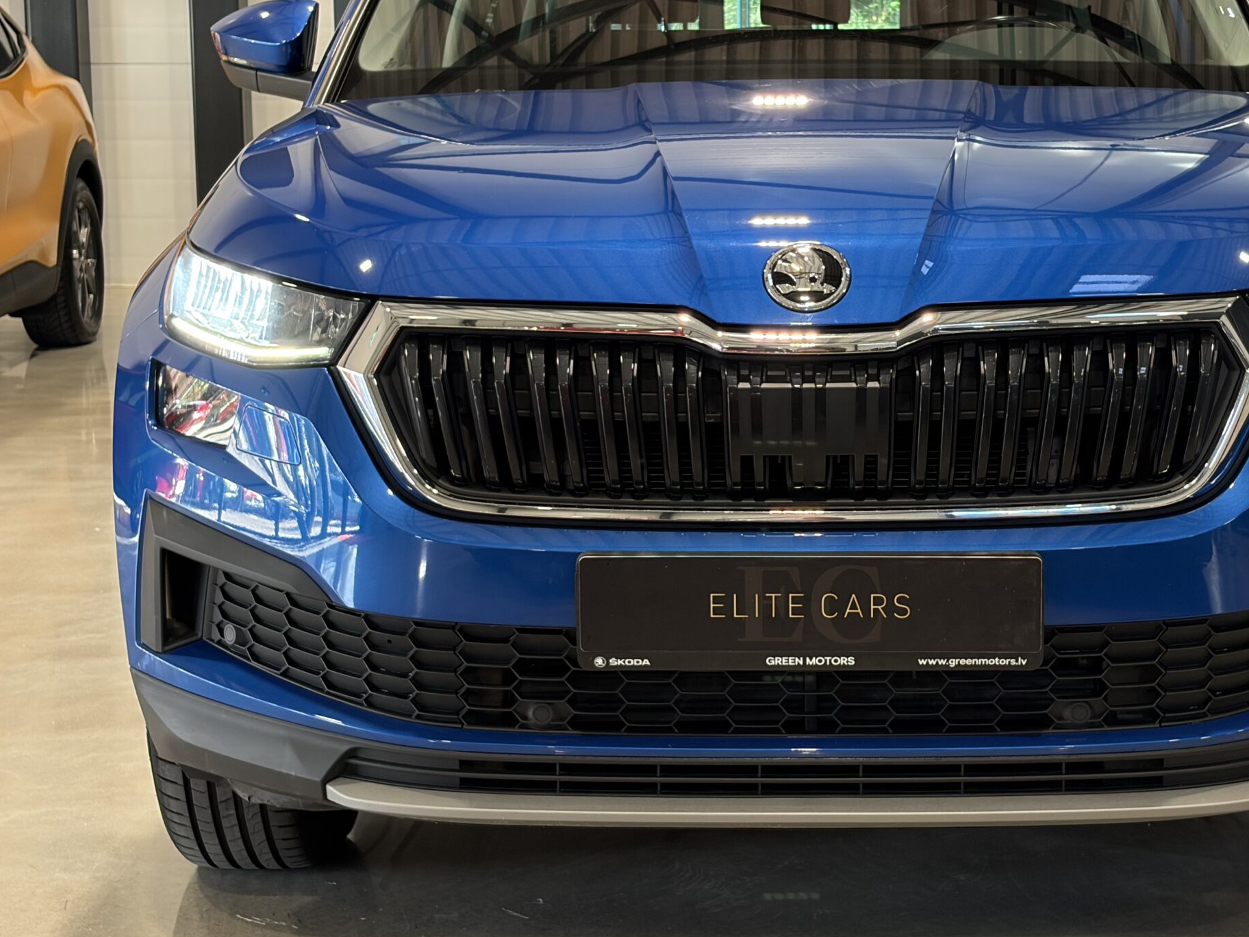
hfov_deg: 26.6
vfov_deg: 20.2
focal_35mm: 73
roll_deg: +0.9
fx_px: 2634
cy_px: 392
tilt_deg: -7.0
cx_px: 793
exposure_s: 1/62
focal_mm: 5.96
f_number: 1.6
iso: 100
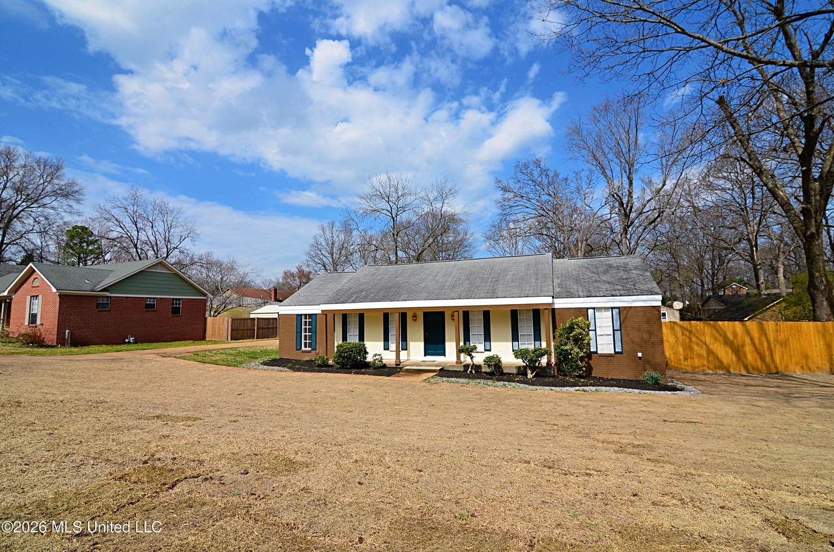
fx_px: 381
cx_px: 417
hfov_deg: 95.1
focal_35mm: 16
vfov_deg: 71.8
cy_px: 276
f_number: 11
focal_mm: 11
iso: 200
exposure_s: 1/400
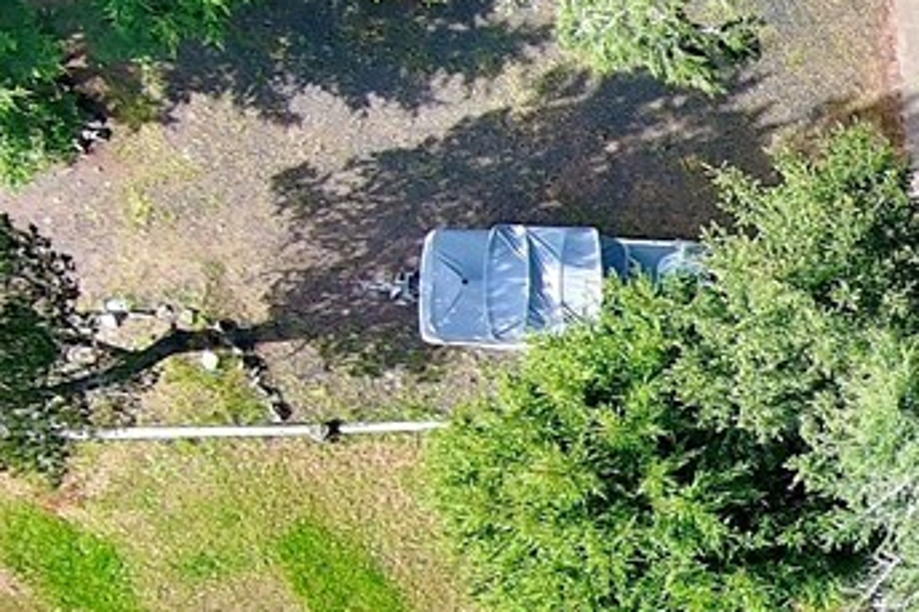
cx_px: 1797
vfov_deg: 9.5
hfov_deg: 12.7
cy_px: 707
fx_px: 3649
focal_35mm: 143
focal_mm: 10.57
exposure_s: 1/333
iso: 100
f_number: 2.8
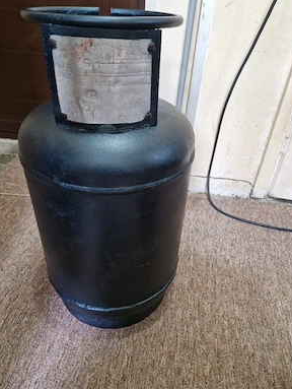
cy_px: 194
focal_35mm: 24
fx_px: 269
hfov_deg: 56.9
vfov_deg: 71.5
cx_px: 150
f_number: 1.8
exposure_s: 1/25
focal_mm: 5.4
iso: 640
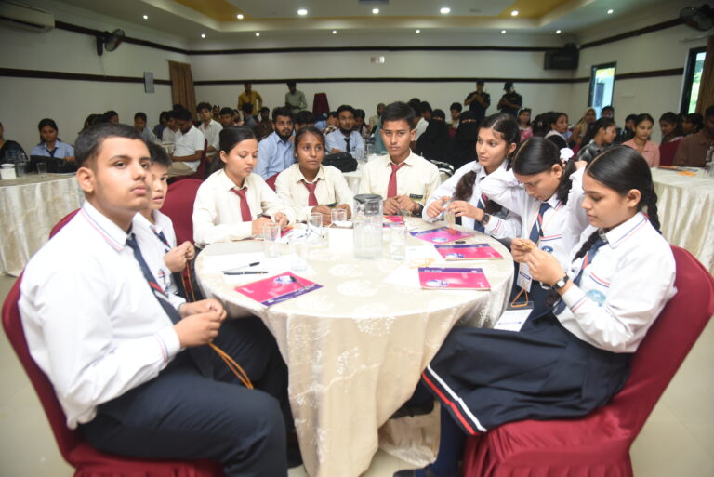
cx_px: 357
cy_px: 238
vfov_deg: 53.2
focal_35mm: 24
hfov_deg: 73.7
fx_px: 476
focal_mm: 24
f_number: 4
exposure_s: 1/100
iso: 1250
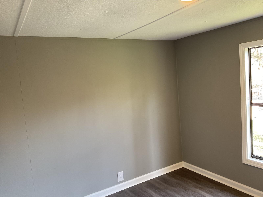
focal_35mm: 29
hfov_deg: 61.7
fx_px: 220
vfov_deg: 48.2
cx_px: 132
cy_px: 98
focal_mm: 3
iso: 80
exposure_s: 1/60
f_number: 1.8
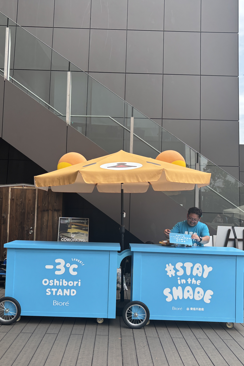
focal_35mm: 37
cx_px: 117
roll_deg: -0.1
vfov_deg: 51.9
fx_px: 376
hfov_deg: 35.9
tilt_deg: +2.4
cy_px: 183
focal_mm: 5.96
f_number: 1.6
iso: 50
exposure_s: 1/824
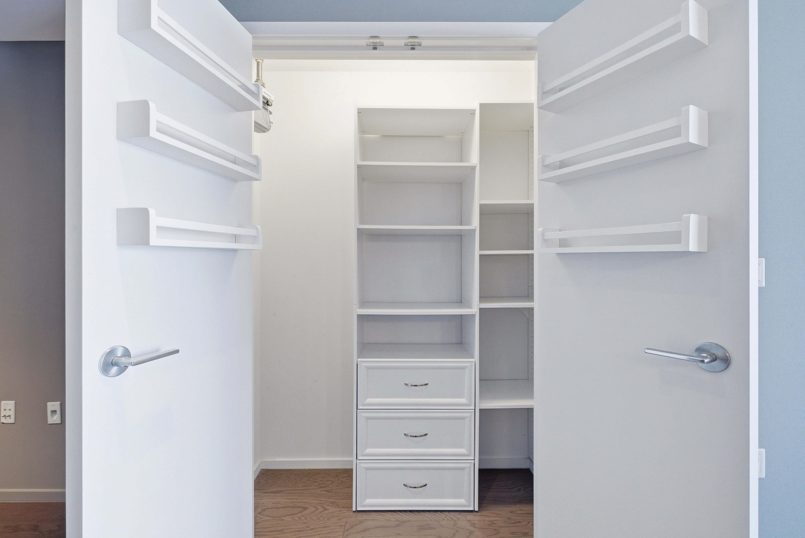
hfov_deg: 100.0
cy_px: 269
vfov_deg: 77.1
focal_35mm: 15
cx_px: 402
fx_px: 338
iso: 1600
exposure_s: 1/1600
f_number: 5.6
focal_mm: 15.1
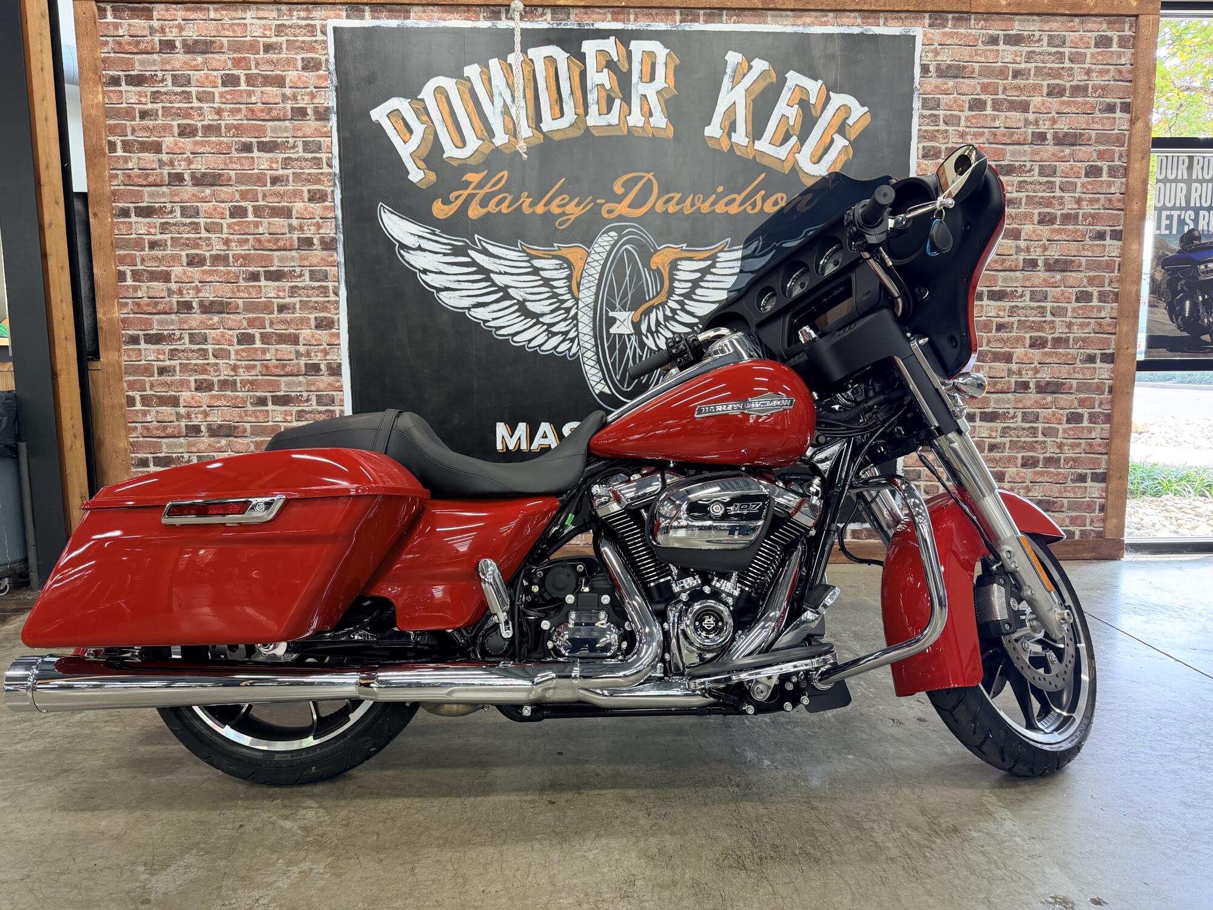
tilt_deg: -6.8
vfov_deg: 56.8
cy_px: 455
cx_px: 606
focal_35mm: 24
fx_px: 841
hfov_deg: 71.6
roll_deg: +0.1
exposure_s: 1/60
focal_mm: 6.76
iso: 160
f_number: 1.78
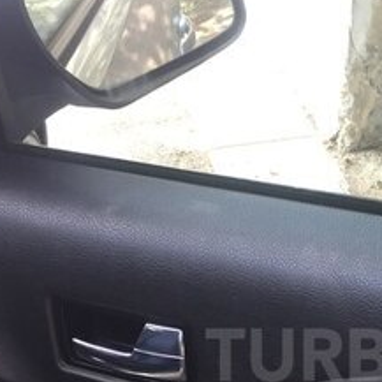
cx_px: 386
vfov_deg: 21.6
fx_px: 974
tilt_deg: -38.5
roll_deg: -5.3
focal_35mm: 78
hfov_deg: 21.4
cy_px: 355
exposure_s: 1/50
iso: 32
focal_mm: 4.15
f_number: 2.2
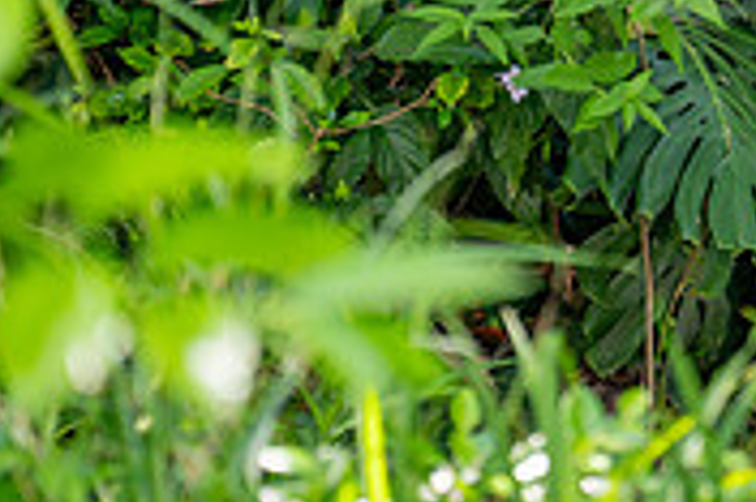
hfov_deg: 8.8
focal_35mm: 231
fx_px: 4846
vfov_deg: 5.9
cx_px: 1022
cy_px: -84
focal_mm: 70
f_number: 2.8
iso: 200
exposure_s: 1/200
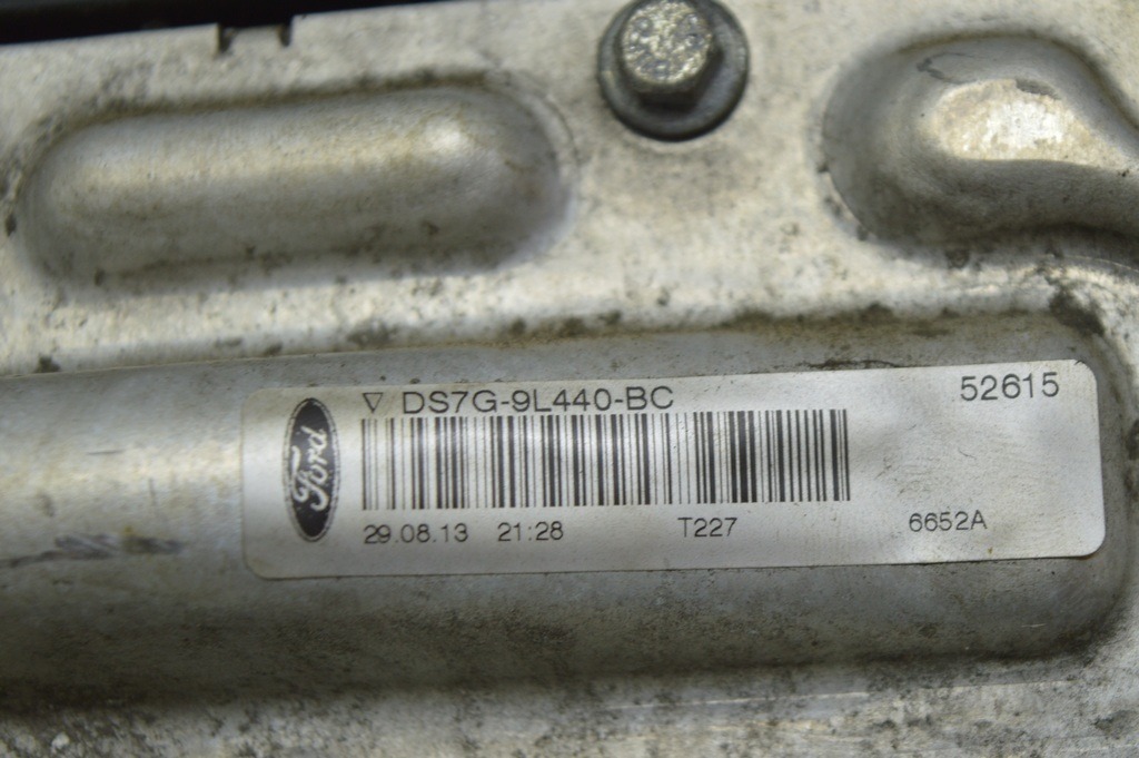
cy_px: 379
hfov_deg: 24.6
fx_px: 2608
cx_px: 570
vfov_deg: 16.5
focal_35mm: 82
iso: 400
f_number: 5.6
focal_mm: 55
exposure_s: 1/60
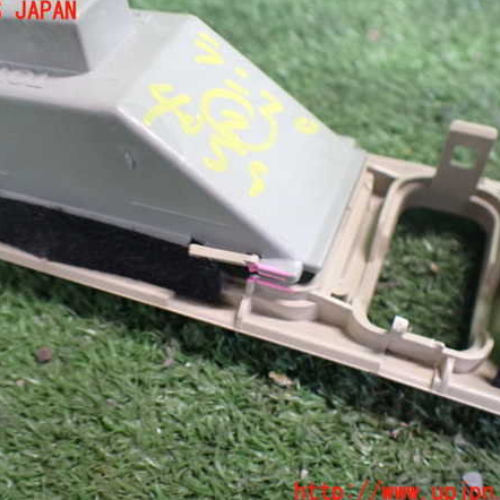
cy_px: 252
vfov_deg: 46.0
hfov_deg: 45.9
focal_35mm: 36
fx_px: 588
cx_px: 210
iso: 800
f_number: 2.3
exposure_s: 1/30
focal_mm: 5.4
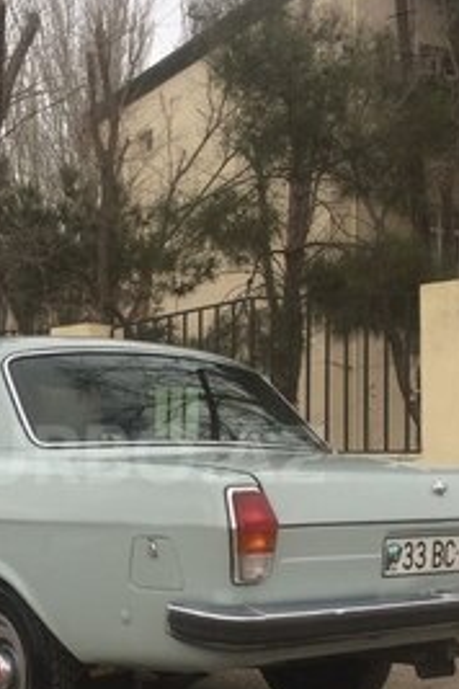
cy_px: 454
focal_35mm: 56
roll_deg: +0.4
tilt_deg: -2.8
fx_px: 1071
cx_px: 126
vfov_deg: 35.3
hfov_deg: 24.0
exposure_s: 1/192
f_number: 2.2
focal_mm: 4.15
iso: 32
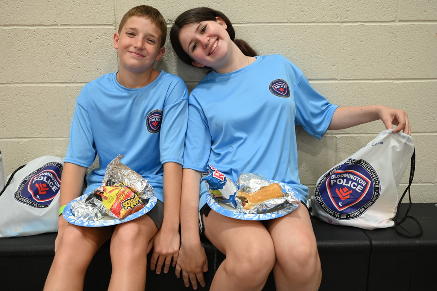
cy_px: 146
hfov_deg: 57.3
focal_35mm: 33
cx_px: 218
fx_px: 400
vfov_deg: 39.9
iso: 800
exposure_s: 1/100
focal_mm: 33
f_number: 5
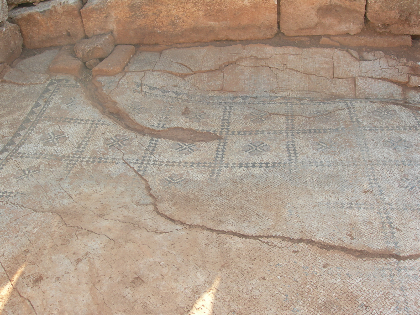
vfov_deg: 37.7
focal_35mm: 38
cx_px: 210
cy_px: 158
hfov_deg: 49.0
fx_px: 461
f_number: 4.8
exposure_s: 1/72.3
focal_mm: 7.8
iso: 50
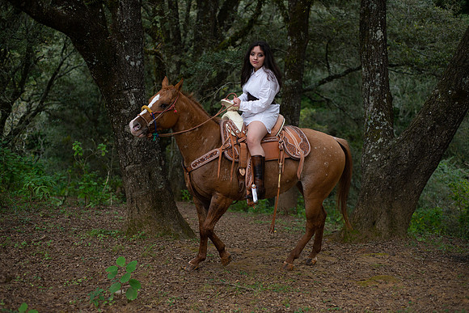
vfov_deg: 27.0
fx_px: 652
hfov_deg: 39.6
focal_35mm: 50
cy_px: 156
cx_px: 234
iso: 400
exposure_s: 1/1250
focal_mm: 50
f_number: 2.8
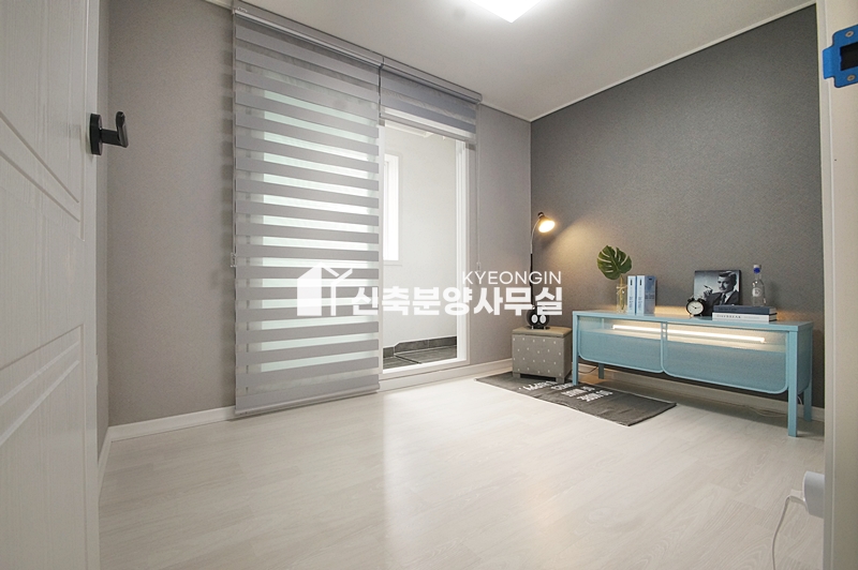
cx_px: 429
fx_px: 357
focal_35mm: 15
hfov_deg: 100.4
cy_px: 285
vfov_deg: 77.2
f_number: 9
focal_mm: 10
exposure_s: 1/25
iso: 800
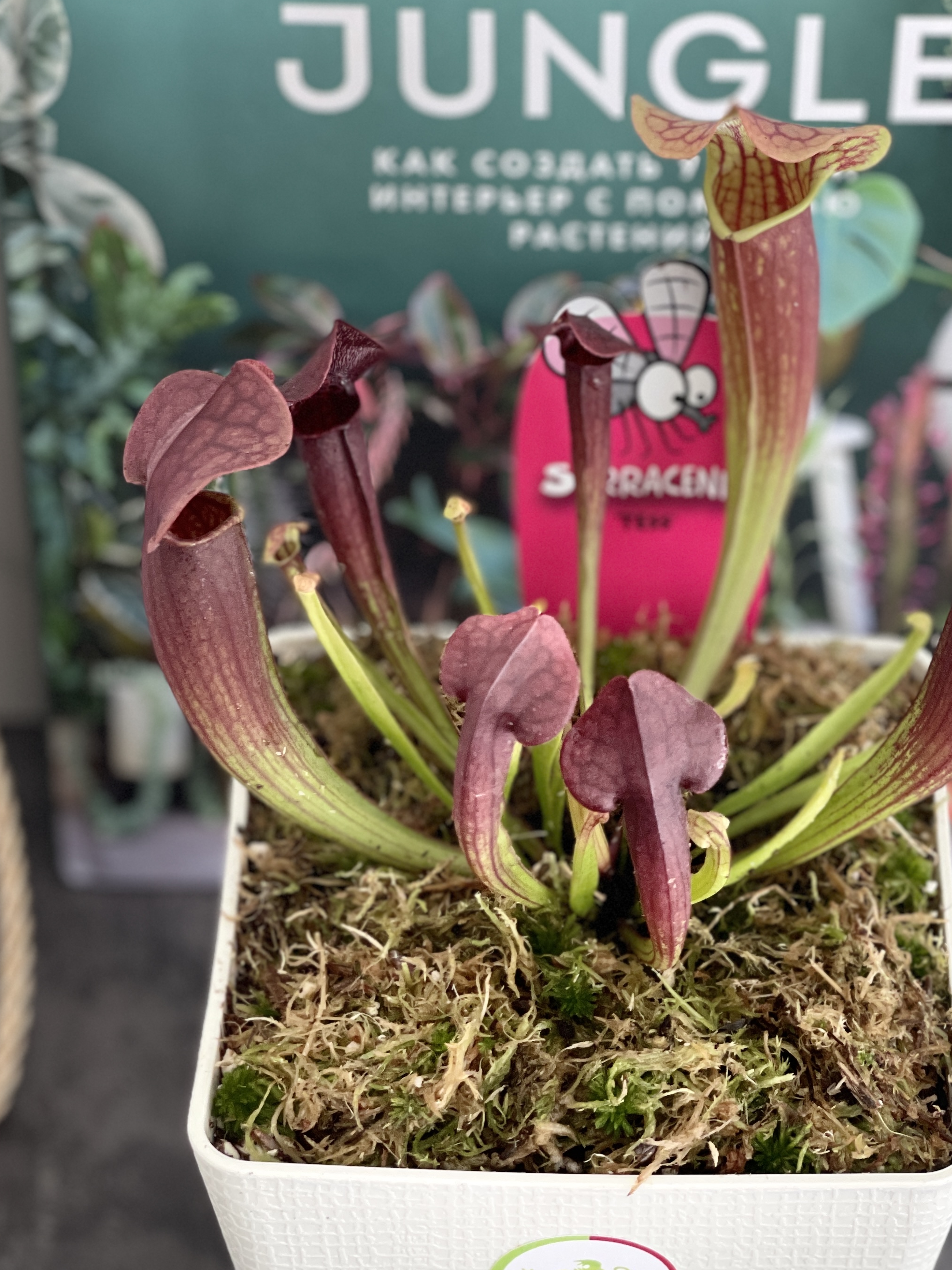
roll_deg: -1.7
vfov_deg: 20.6
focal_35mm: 95
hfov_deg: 15.5
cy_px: 809
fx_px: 3484
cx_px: 580
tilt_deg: -44.8
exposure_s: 1/121
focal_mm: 7.5
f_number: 2.2
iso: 160
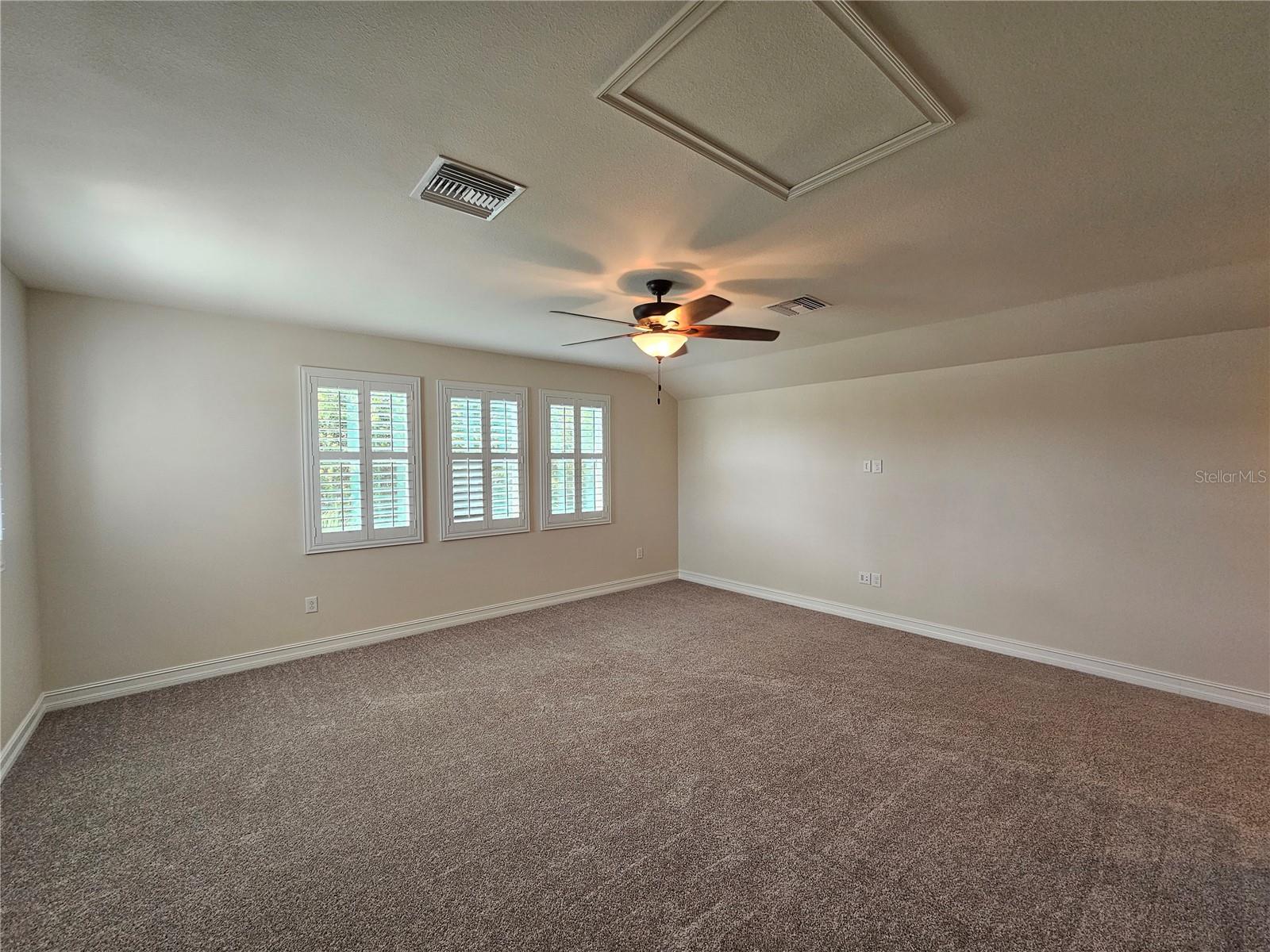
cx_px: 635
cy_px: 476
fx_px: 477
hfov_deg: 106.2
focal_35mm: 13
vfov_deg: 89.9
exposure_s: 1/60
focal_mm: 2.2
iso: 100
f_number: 2.2
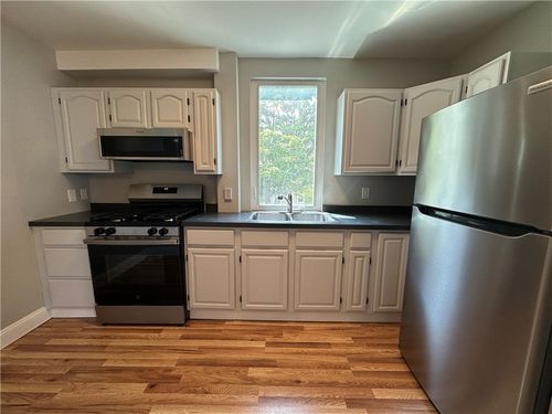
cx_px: 276
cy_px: 207
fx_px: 223
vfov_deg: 85.7
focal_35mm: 14
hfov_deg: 102.1
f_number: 2.2
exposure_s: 1/120
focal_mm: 2.22
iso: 100
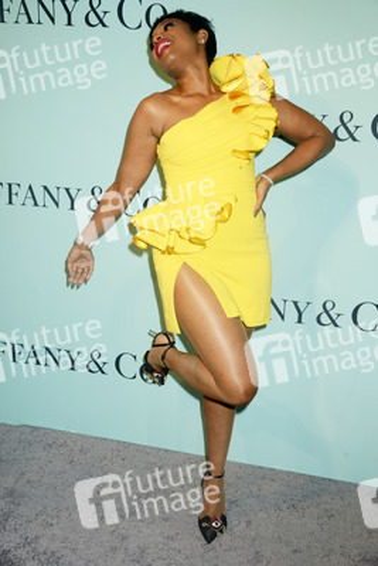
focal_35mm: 44
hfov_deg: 30.5
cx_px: 189
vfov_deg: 44.5
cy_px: 283
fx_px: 692
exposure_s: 1/250
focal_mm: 44
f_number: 7.1
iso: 400
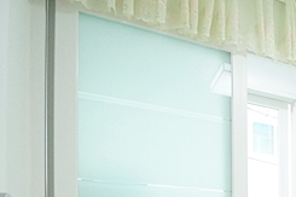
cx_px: 448
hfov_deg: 27.4
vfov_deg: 24.5
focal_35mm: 49
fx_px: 403
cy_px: 245
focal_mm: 10
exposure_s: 1/100
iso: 1600
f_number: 5.6
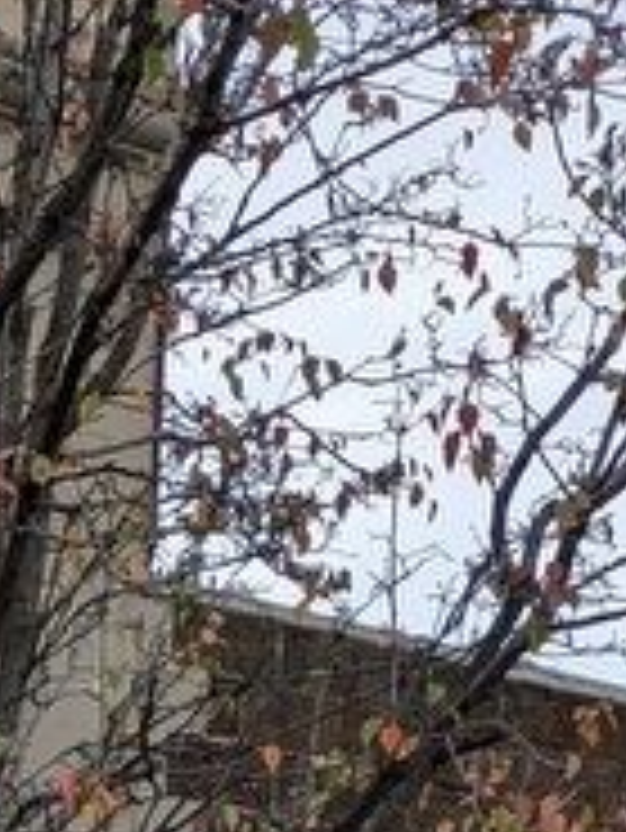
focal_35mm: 108
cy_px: 1538
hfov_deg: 13.4
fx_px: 2601
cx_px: -83
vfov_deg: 15.4
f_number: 1.89
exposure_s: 1/368
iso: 47
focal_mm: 5.43
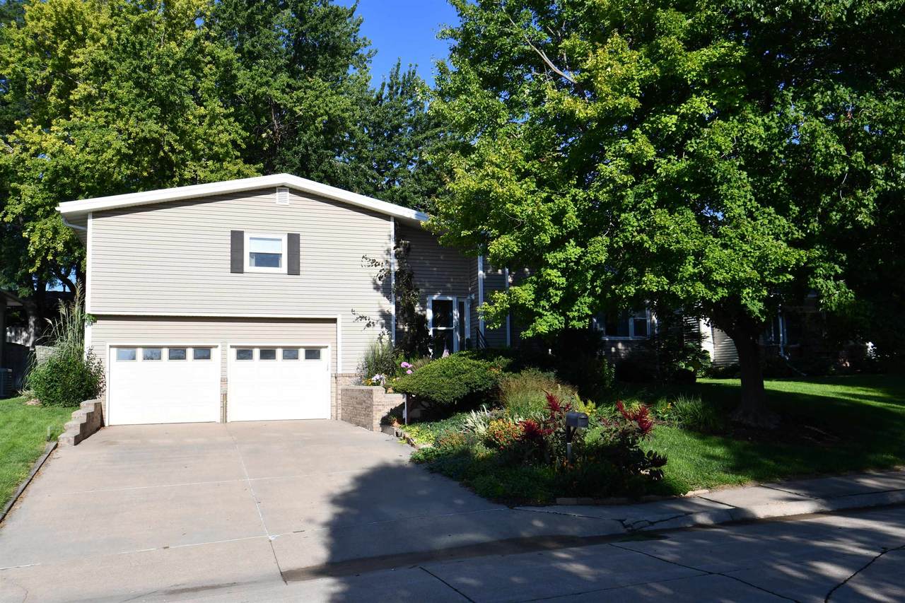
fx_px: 754
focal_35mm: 30
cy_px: 302
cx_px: 452
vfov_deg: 43.6
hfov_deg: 61.9
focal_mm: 20
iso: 200
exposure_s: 1/320
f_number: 9
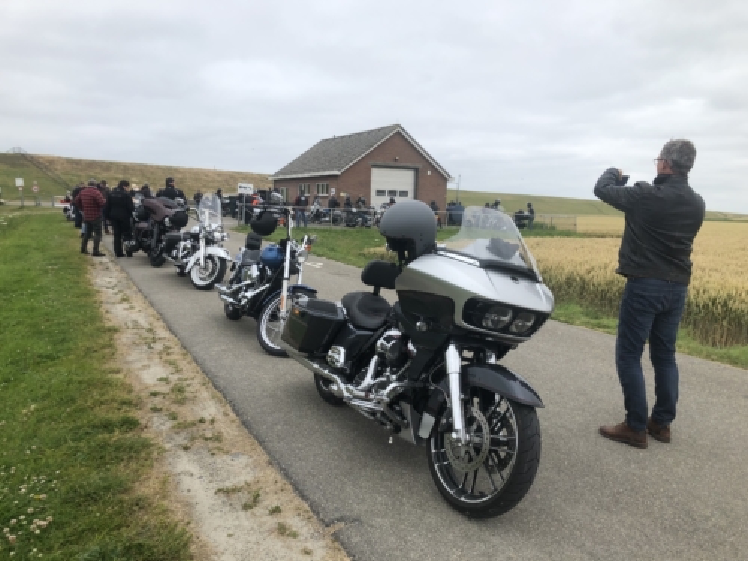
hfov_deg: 63.4
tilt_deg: -6.0
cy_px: 280
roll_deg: -1.7
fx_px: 605
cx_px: 374
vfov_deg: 49.7
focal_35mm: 28
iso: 20
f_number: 1.8
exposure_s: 1/666
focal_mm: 4
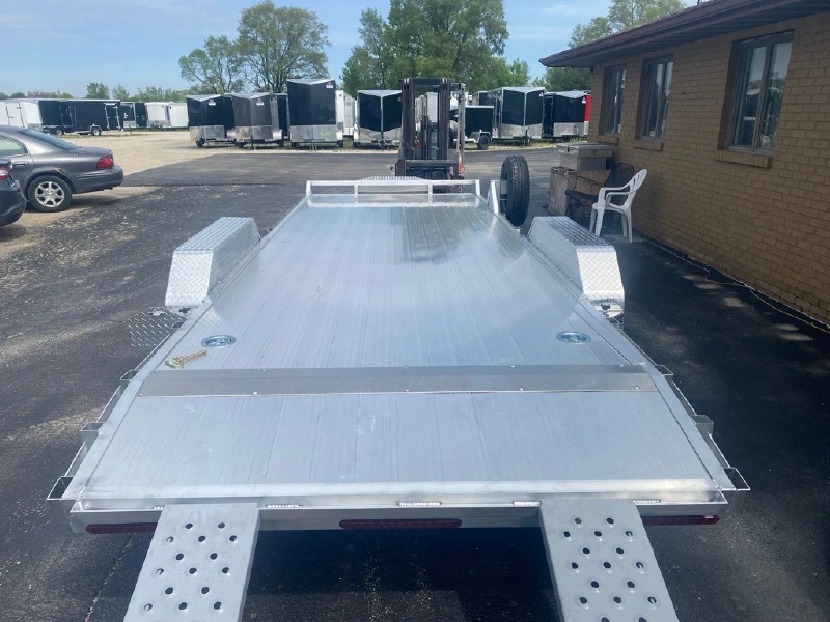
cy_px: 311
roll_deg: -0.1
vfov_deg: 53.1
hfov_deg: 67.3
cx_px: 415
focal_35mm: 26
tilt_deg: -17.5
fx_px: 623
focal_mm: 4.25
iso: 32
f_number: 1.8
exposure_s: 1/4274
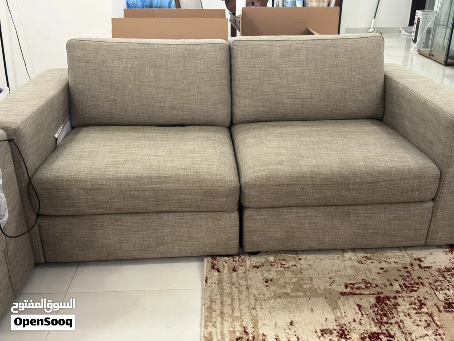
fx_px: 459
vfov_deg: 40.7
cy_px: 170
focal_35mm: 35
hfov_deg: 52.6
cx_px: 227
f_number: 1.78
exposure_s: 1/50
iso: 250
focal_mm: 6.76
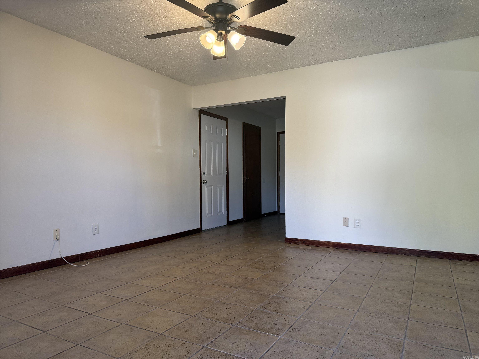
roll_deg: +0.3
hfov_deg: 71.6
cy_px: 180
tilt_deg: -0.2
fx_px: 332
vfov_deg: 56.8
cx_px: 240
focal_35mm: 24
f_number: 1.78
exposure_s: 1/120
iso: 125
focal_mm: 6.76
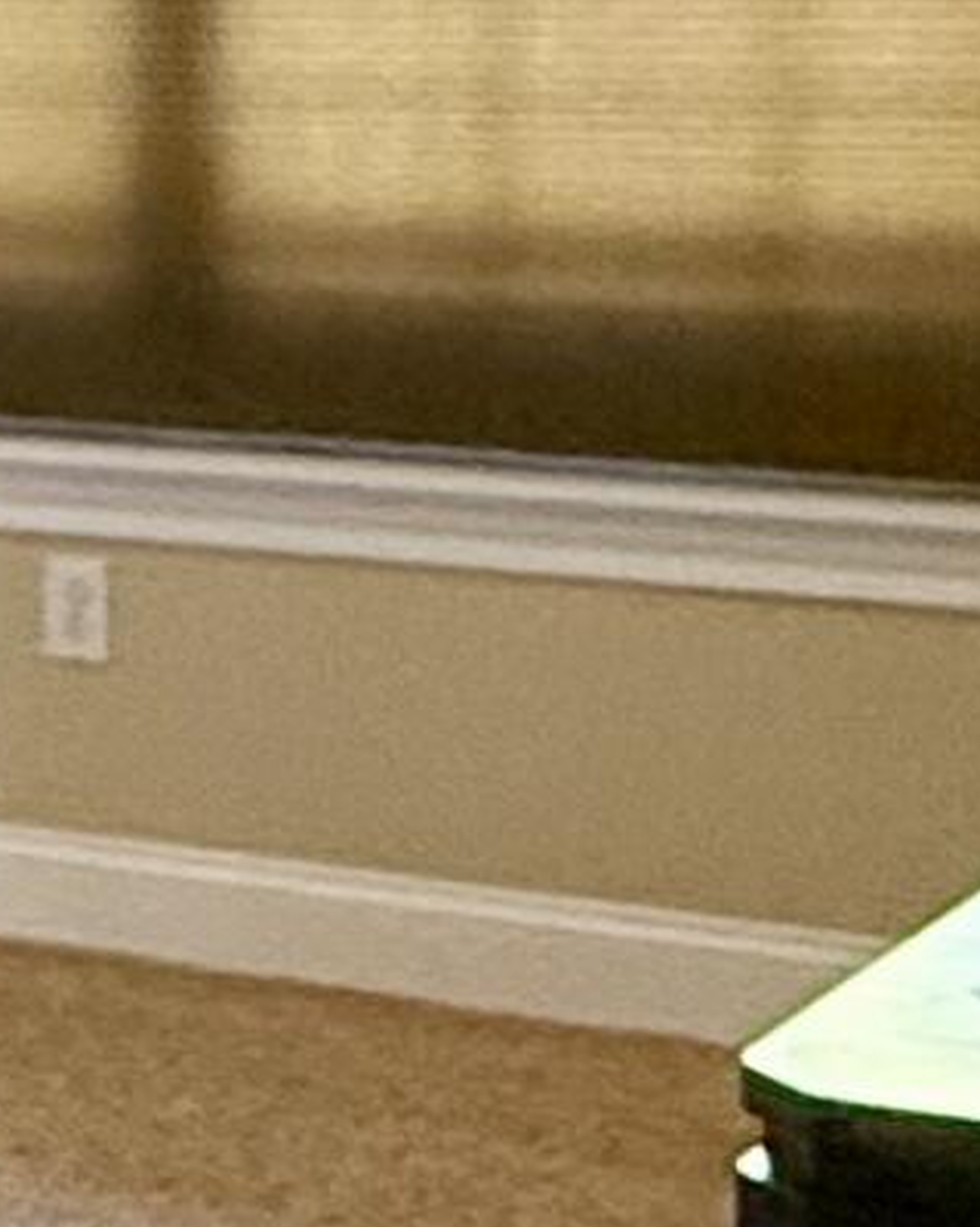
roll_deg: +3.5
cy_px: 452
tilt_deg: -6.9
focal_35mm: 103
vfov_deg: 18.6
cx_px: -1482
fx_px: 3737
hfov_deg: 11.7
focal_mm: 2.22
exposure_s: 1/60
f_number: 2.2
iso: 320
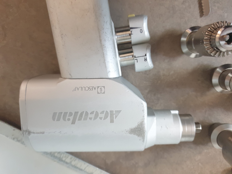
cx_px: 116
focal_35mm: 26
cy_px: 87
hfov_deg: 67.3
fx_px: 174
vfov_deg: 53.1
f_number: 1.5
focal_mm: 4.3
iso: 400
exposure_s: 1/50
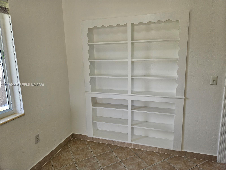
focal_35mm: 23
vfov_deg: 58.9
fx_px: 150
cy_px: 85
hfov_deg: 73.9
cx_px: 113
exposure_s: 1/120
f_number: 1.8
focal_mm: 5.4
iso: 40
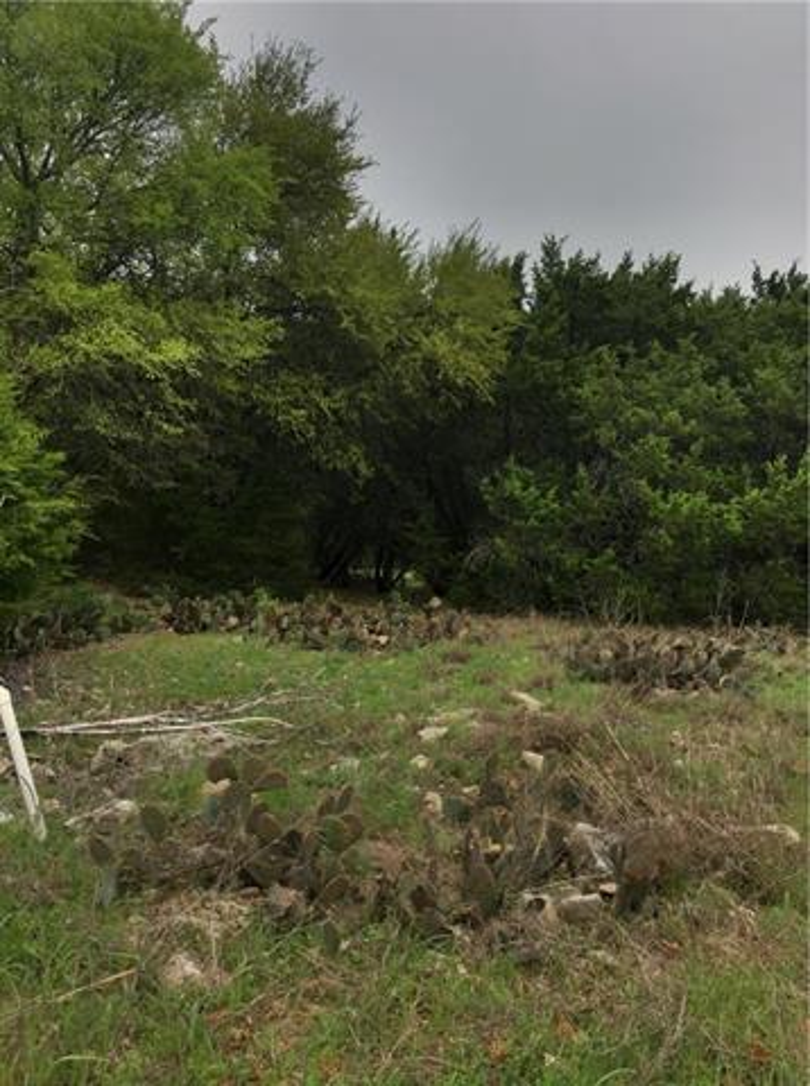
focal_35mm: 29
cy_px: 543
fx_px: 908
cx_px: 405
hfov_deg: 48.1
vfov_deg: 61.8
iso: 25
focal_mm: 4.15
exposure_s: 1/1876
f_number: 2.2
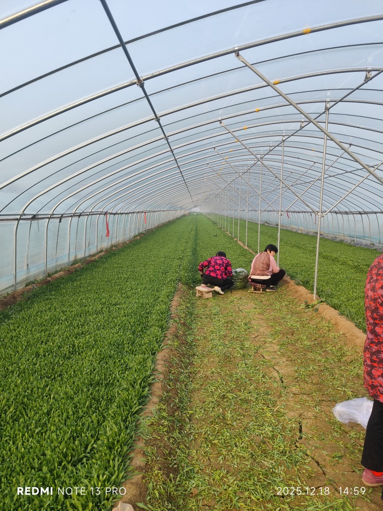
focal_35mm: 23
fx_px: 339
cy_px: 256
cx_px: 192
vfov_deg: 73.9
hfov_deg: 58.9
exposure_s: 1/271
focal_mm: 6.19
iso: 50
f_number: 1.65
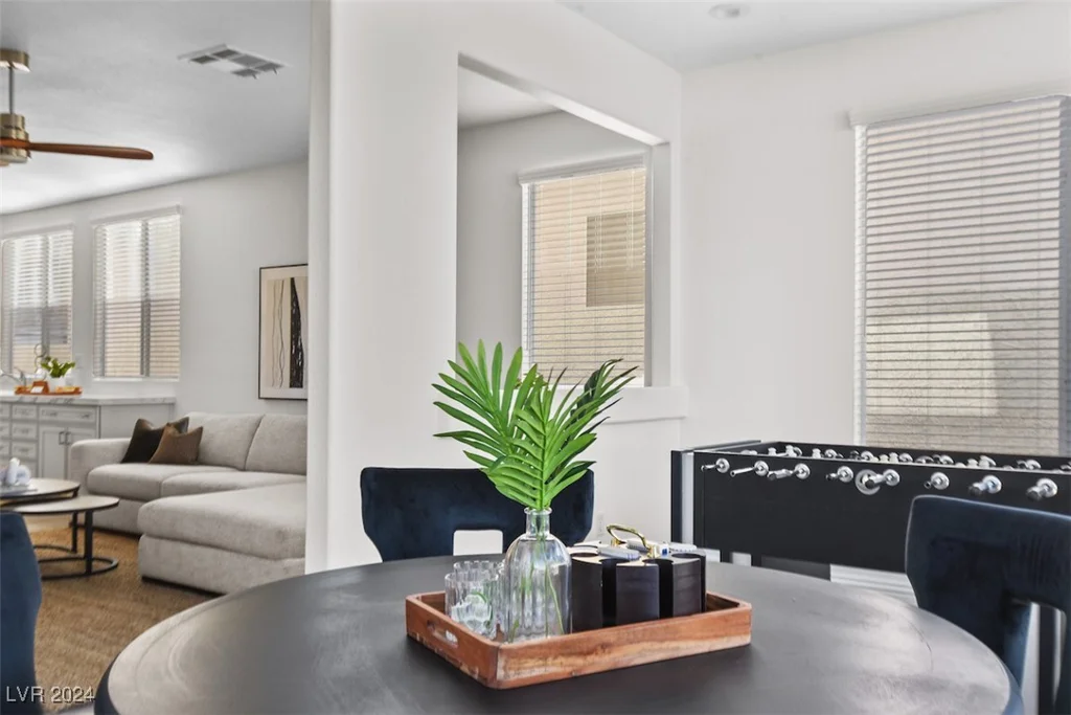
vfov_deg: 42.3
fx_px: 922
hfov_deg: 60.3
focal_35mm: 31
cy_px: 358
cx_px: 536
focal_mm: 31
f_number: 10
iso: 250
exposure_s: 1/30
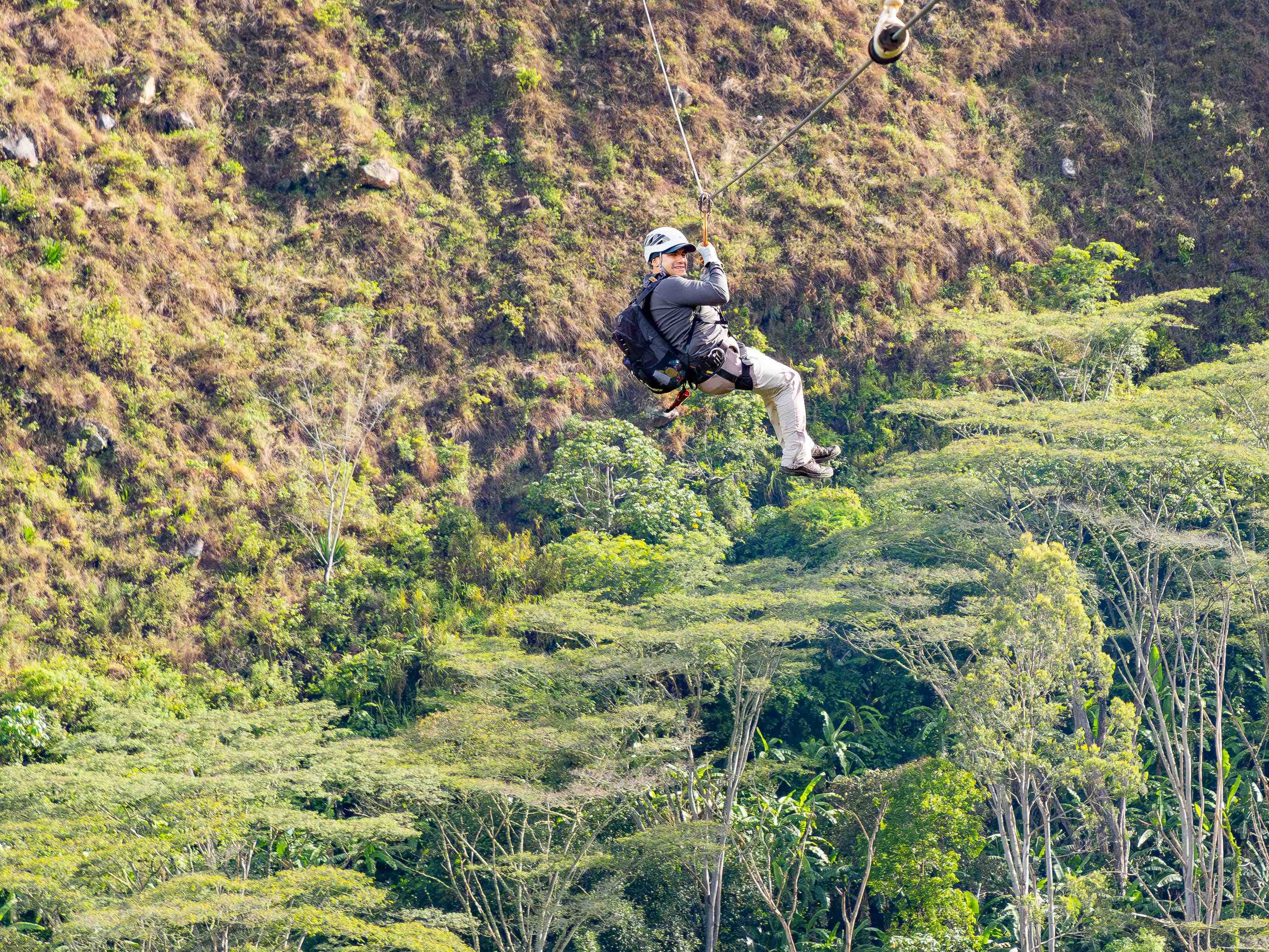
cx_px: 862
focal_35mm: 196
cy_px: 372
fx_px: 7185
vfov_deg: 7.6
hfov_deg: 10.1
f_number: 5
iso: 500
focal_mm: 60
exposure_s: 1/800
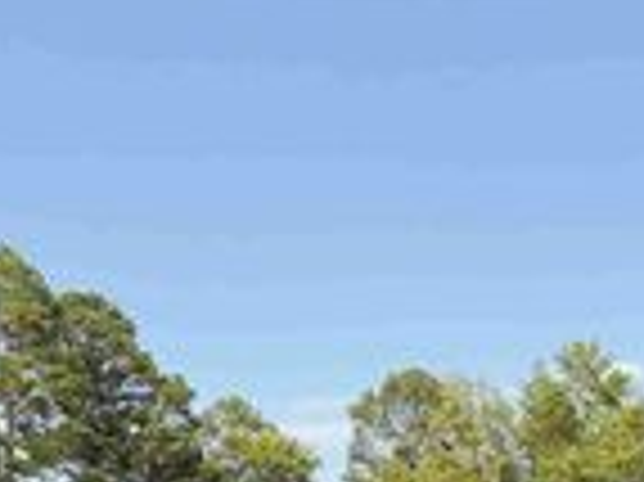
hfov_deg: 23.2
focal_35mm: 84
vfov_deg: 15.4
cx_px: 450
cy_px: 827
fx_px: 1561
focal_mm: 6.76
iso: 80
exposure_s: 1/728
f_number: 1.78
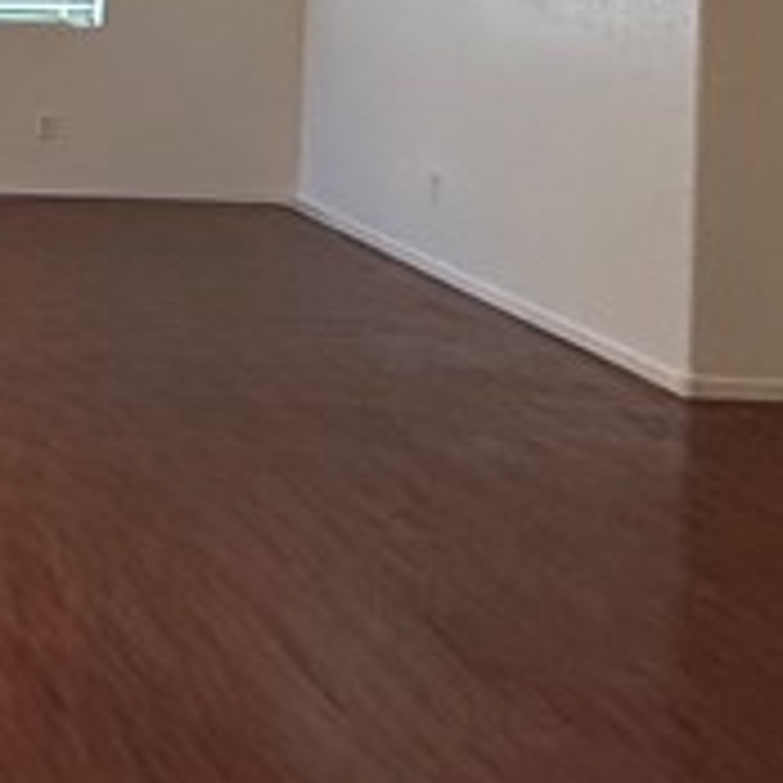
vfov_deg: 22.2
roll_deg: -0.8
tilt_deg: -1.6
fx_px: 1868
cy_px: -99
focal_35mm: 73
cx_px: -684
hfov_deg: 18.0
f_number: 2.2
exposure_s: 1/120
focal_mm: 2.22
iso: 320
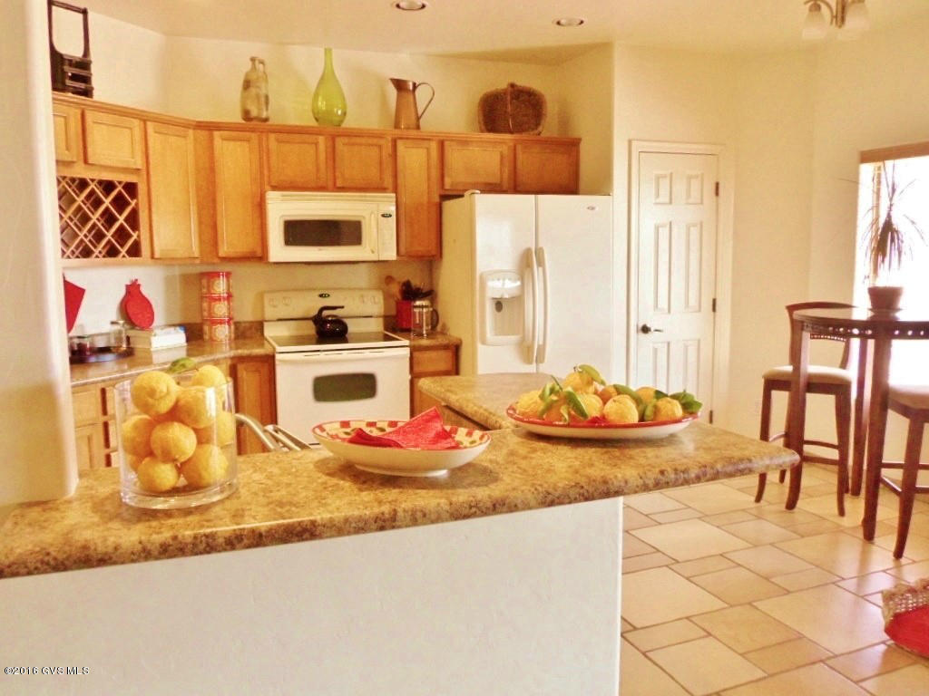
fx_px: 725
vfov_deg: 51.4
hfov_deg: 65.3
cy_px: 348
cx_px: 464
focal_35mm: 27
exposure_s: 1/30
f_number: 3.3
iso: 240
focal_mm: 4.9
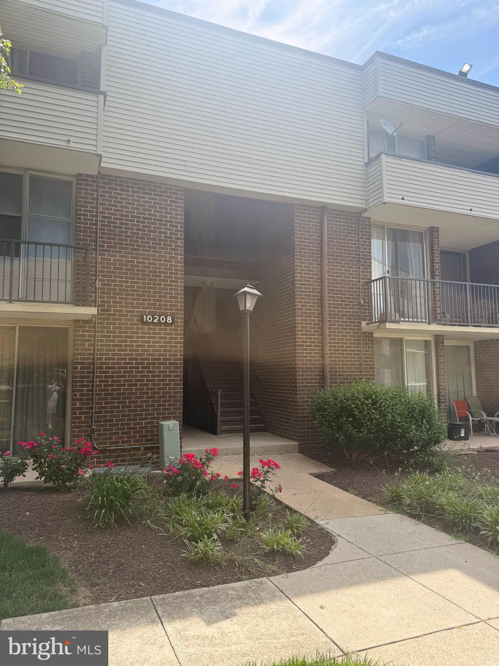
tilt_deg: +5.6
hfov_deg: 56.8
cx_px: 250
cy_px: 333
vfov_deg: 71.6
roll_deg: +0.8
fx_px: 461
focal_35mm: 24
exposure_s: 1/2110
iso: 80
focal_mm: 6.76
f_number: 1.78
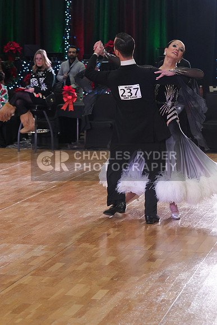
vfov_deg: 18.9
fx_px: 976
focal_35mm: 108
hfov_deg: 12.7
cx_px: 108
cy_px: 162
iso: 4000
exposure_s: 1/200
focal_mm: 108
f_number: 7.1
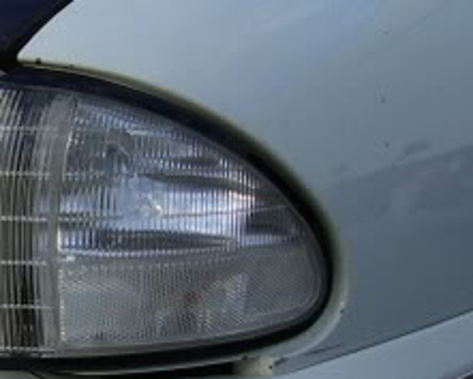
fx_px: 1344
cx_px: -173
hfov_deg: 18.3
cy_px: 240
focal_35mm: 96
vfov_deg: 16.0
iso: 80
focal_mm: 5.6
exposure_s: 1/500
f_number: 2.7
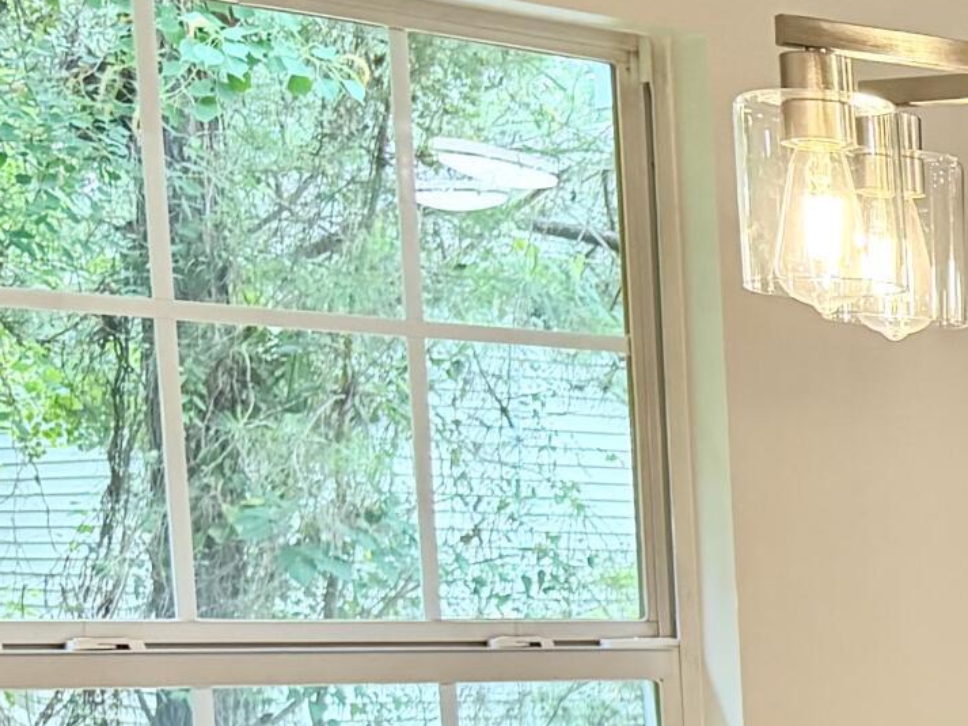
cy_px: 1019
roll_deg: -1.4
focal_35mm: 101
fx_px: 2825
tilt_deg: -8.9
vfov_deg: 13.9
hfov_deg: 15.5
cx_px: 1932
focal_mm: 6.76
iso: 200
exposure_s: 1/138
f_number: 1.78
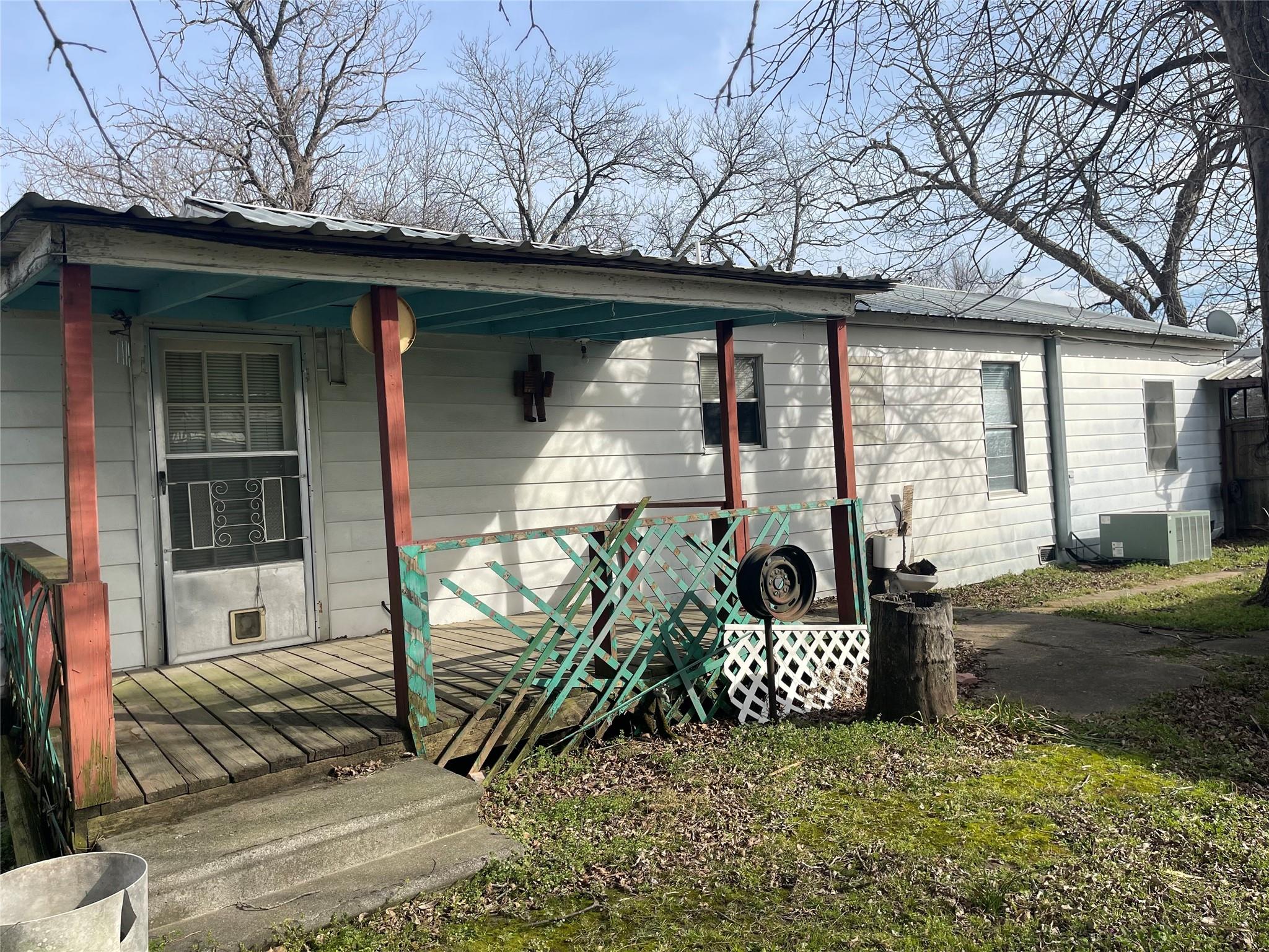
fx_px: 916
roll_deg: +3.3
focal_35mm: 25
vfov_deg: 54.9
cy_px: 476
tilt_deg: -1.5
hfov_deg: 69.4
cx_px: 634
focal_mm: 5.1
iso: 32
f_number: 1.6
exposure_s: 1/3257
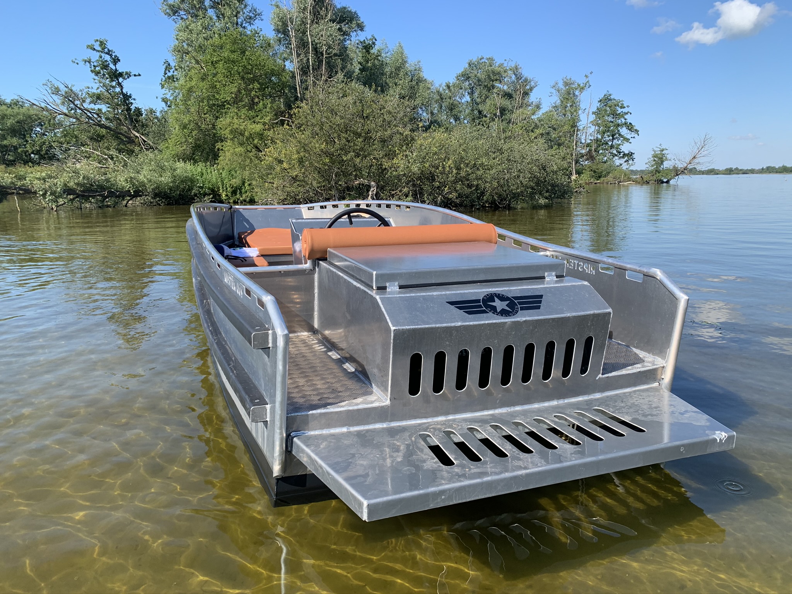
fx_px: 595
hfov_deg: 67.3
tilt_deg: -10.4
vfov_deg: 53.1
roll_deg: +1.9
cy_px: 297
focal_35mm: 26
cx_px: 396
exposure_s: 1/1299
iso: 25
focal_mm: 4.25
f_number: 1.8
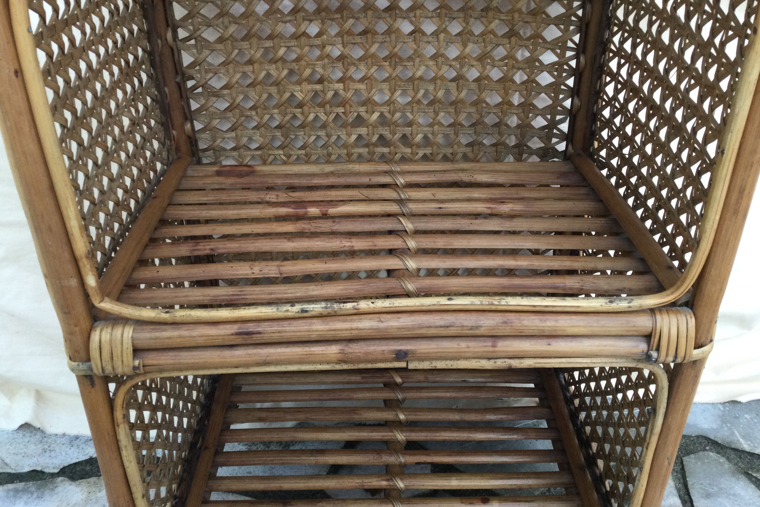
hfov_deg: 57.2
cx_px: 380
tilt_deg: -29.5
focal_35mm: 33
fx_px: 697
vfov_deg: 40.0
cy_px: 243
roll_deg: +1.4
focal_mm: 3.3
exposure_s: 1/33
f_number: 2.4
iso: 80
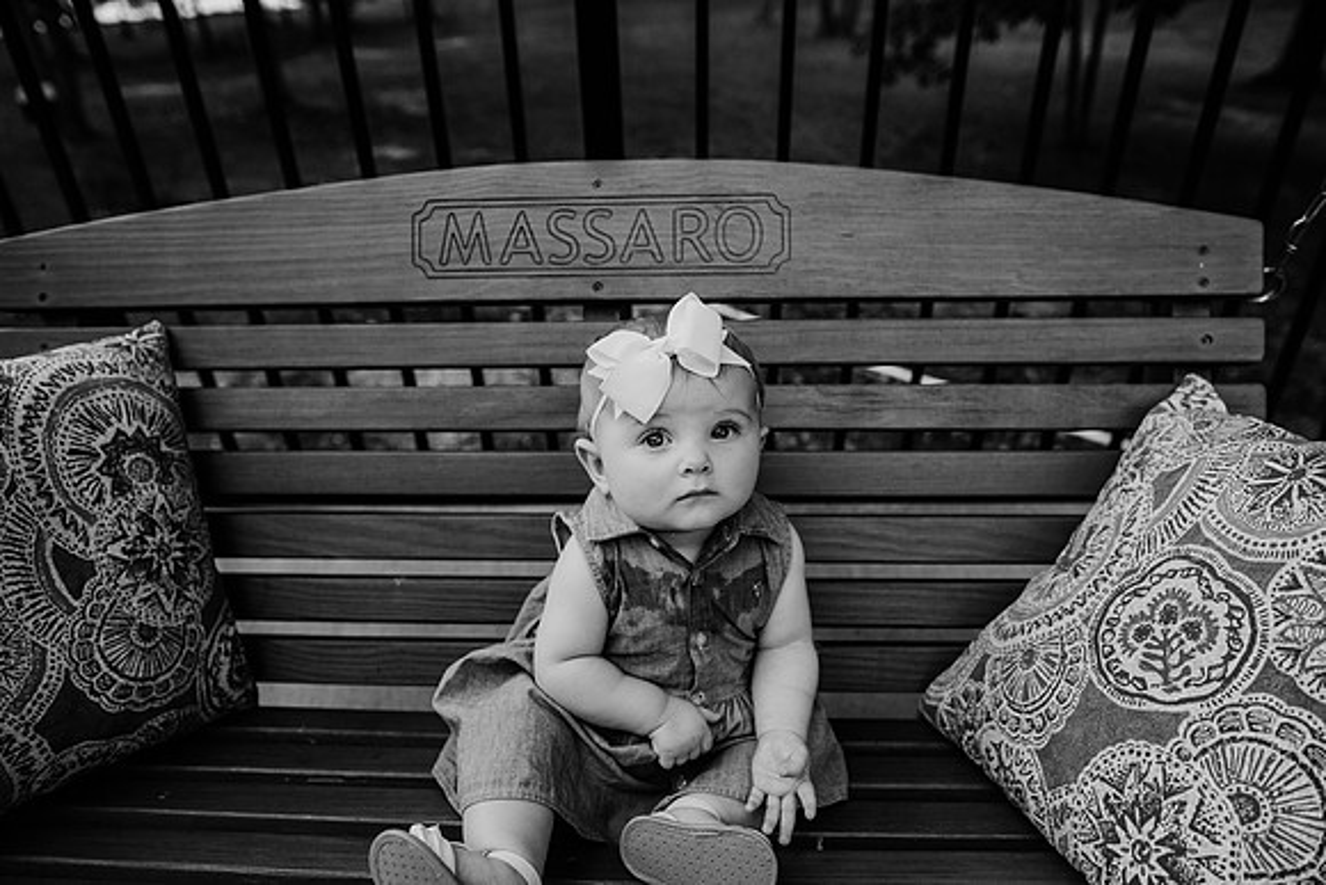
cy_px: 442
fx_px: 884
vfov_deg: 53.2
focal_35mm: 24
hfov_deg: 73.7
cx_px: 663
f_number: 3.5
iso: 500
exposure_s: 1/800
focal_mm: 24
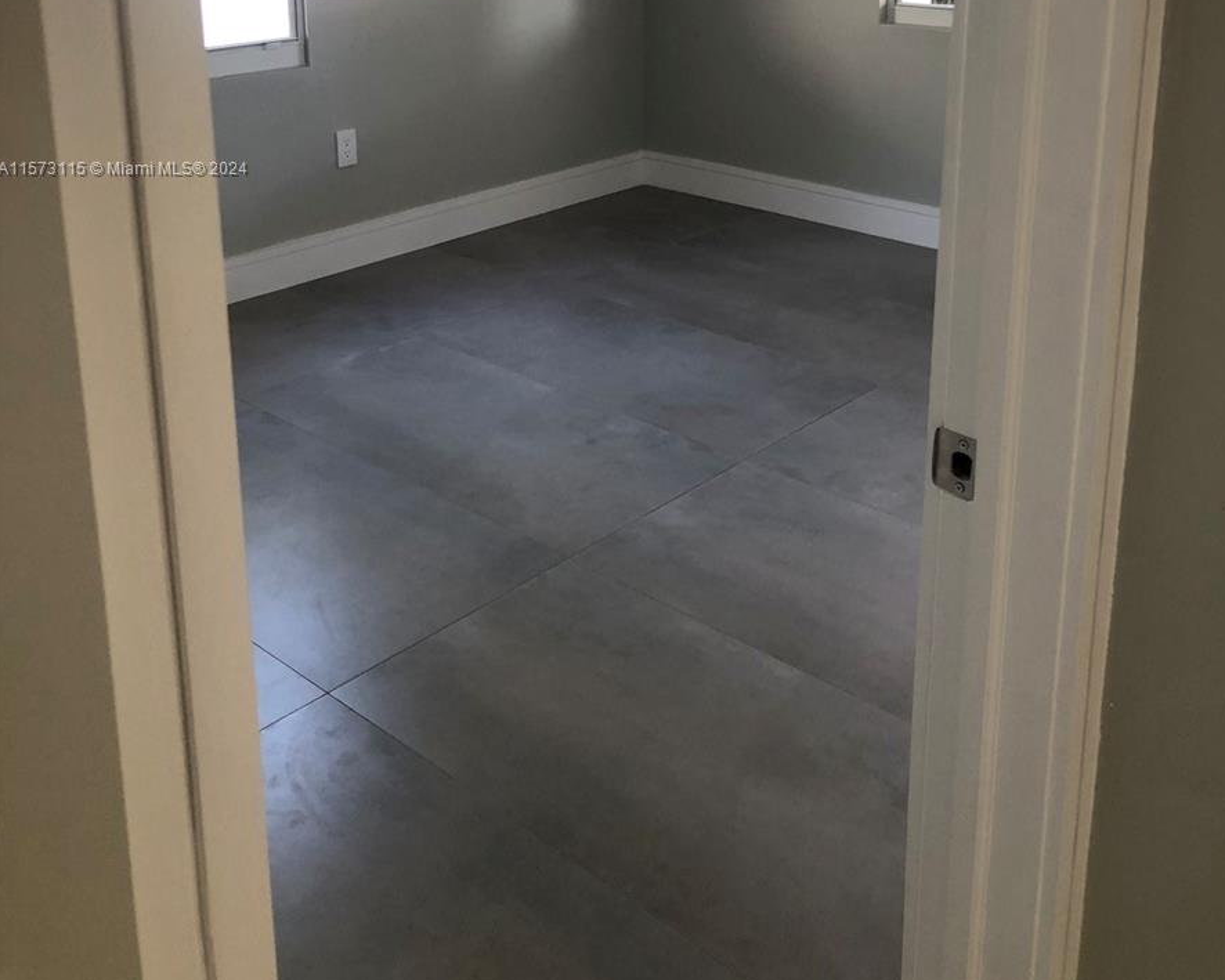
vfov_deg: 38.4
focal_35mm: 37
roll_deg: +0.1
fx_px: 1342
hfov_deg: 49.1
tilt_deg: -13.2
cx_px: 617
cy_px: 170
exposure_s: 1/20
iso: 40
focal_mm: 4
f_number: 1.8
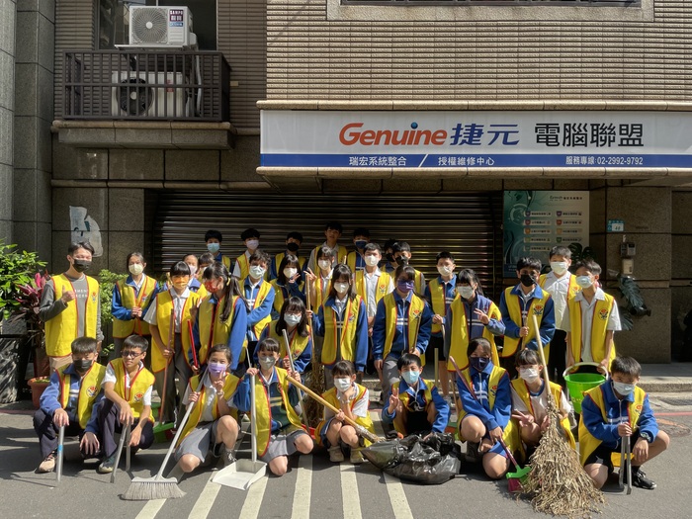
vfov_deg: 53.1
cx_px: 346
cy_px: 260
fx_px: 520
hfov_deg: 67.3
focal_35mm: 26
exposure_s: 1/947
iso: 32
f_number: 1.6
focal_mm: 4.2
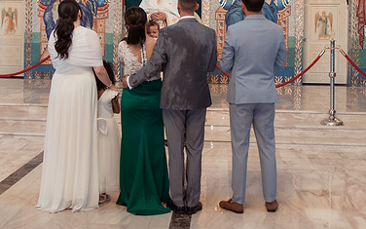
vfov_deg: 20.1
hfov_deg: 32.0
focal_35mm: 64
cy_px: 42
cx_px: 167
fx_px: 638
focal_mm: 35
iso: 1600
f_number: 2.8
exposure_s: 1/250
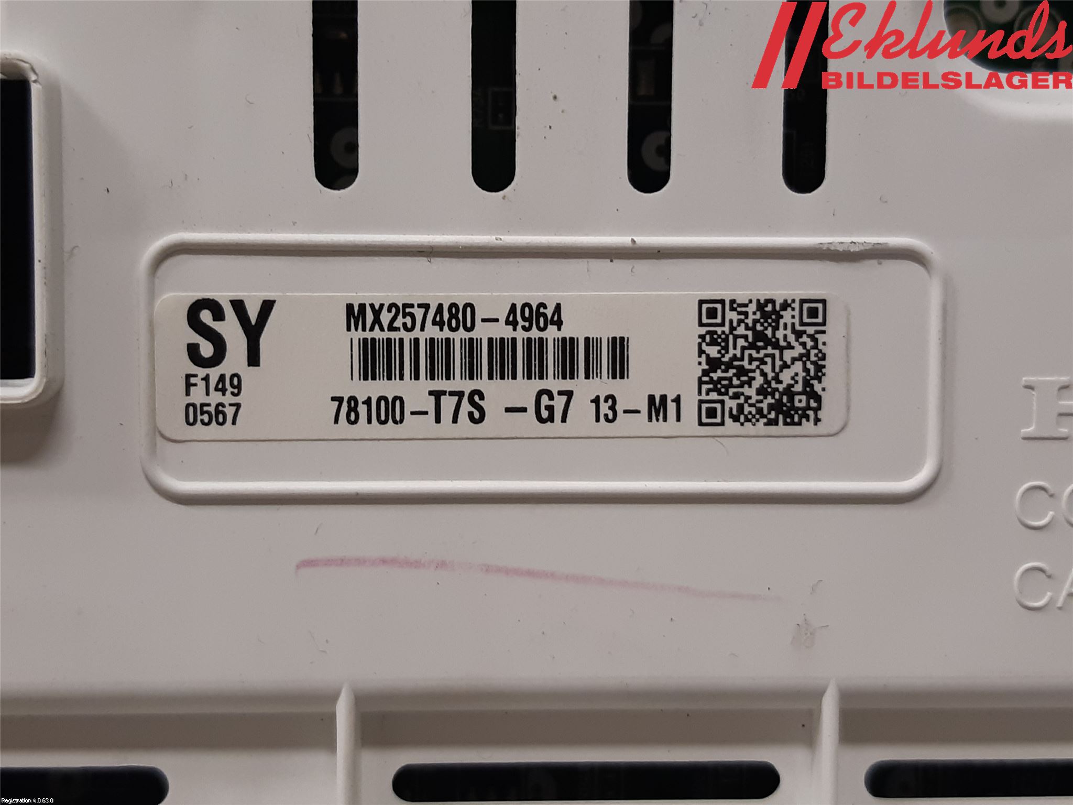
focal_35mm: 26
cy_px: 402
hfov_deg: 67.3
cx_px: 536
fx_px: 806
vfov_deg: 53.1
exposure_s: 1/50
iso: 100
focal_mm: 3.93
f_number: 1.7
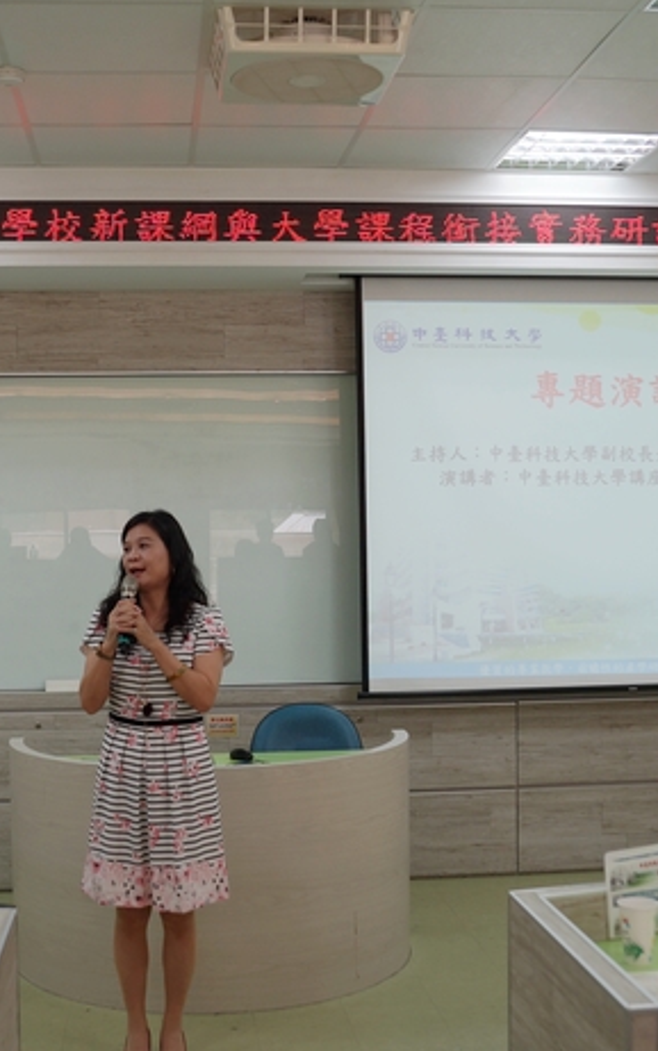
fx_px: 1462
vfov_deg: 39.6
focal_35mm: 51
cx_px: 264
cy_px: 522
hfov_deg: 25.3
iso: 100
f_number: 4
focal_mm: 22
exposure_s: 1/60
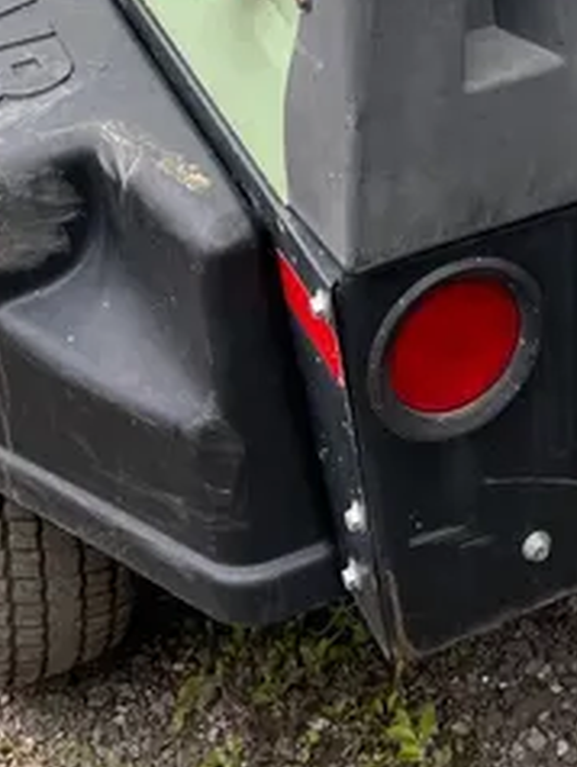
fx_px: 1775
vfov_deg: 21.1
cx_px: 509
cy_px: -337
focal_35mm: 80
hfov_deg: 18.2
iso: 50
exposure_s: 1/647
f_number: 1.6
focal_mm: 4.2
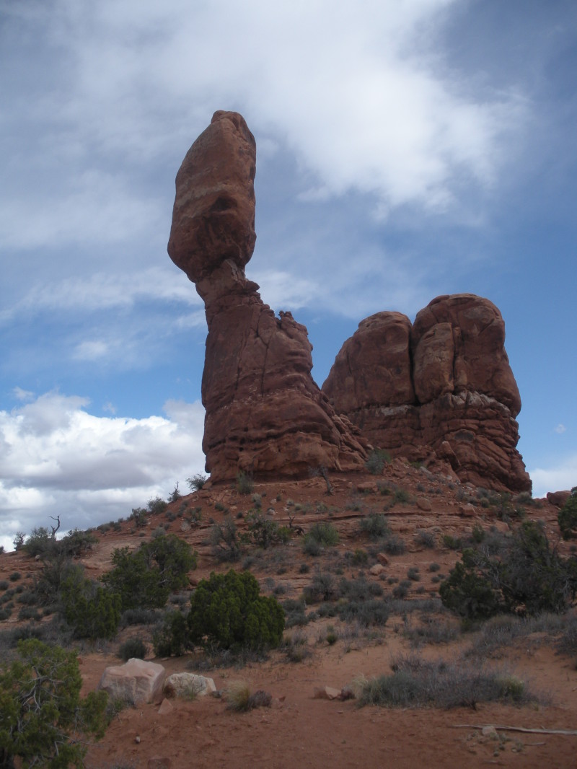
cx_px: 288
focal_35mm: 36
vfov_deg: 51.3
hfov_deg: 39.7
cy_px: 384
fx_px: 800
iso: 64
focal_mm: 6.3
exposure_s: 1/850
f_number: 3.5
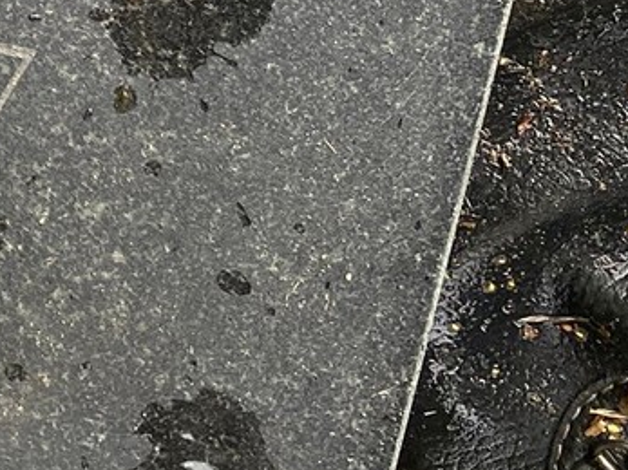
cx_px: -570
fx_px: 1959
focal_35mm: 108
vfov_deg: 12.2
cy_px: -465
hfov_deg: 15.2
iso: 64
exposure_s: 1/122
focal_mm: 4.25
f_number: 1.8
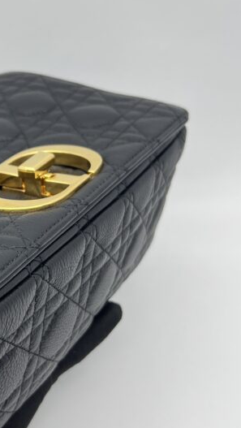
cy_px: 225
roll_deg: -0.4
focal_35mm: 55
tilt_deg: -38.7
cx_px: -17
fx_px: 624
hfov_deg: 20.9
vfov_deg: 37.8
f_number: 1.5
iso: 32
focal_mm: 5.7
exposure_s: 1/140
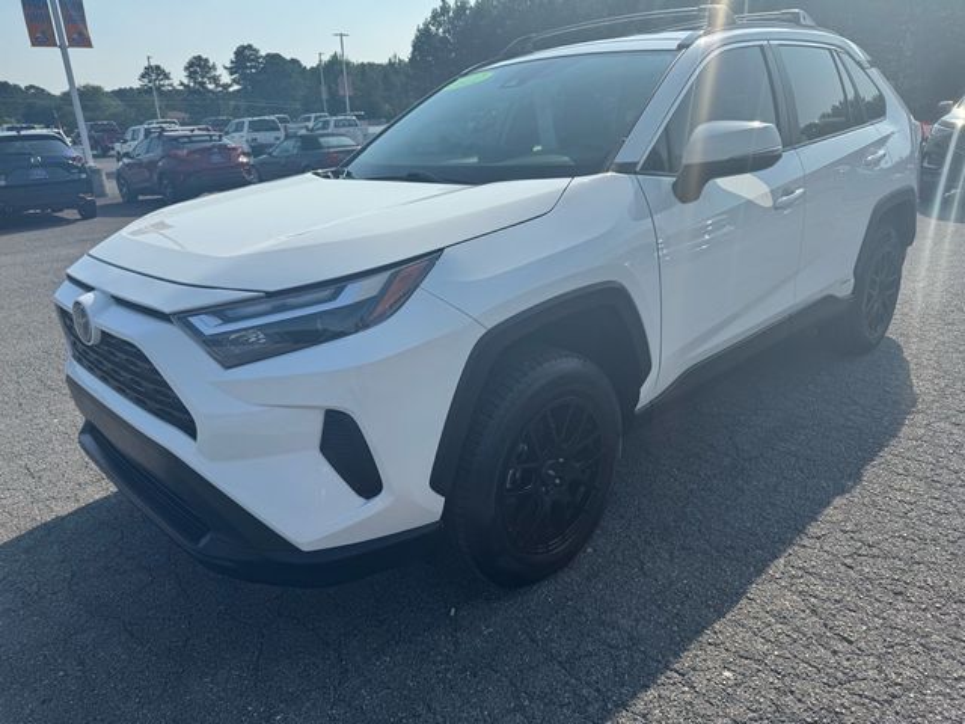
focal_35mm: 24
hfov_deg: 71.6
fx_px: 669
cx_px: 482
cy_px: 362
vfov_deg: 56.8
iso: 80
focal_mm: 6.76
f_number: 1.78
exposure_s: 1/4950
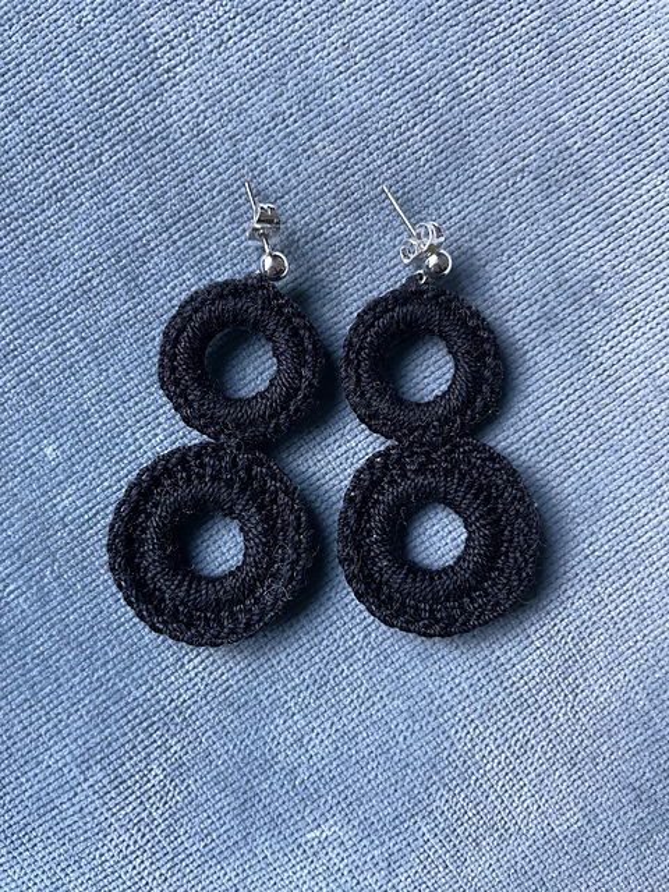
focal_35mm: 26
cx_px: 334
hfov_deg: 53.1
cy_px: 446
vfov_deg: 67.3
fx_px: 670
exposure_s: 1/60
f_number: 1.6
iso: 200
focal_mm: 4.2
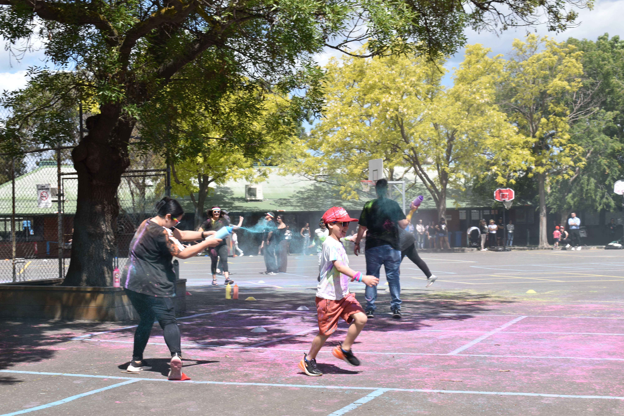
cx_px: 312
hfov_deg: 33.4
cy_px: 208
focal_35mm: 60
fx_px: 1040
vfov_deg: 22.6
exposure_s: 1/200
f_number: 9
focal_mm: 40
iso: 100
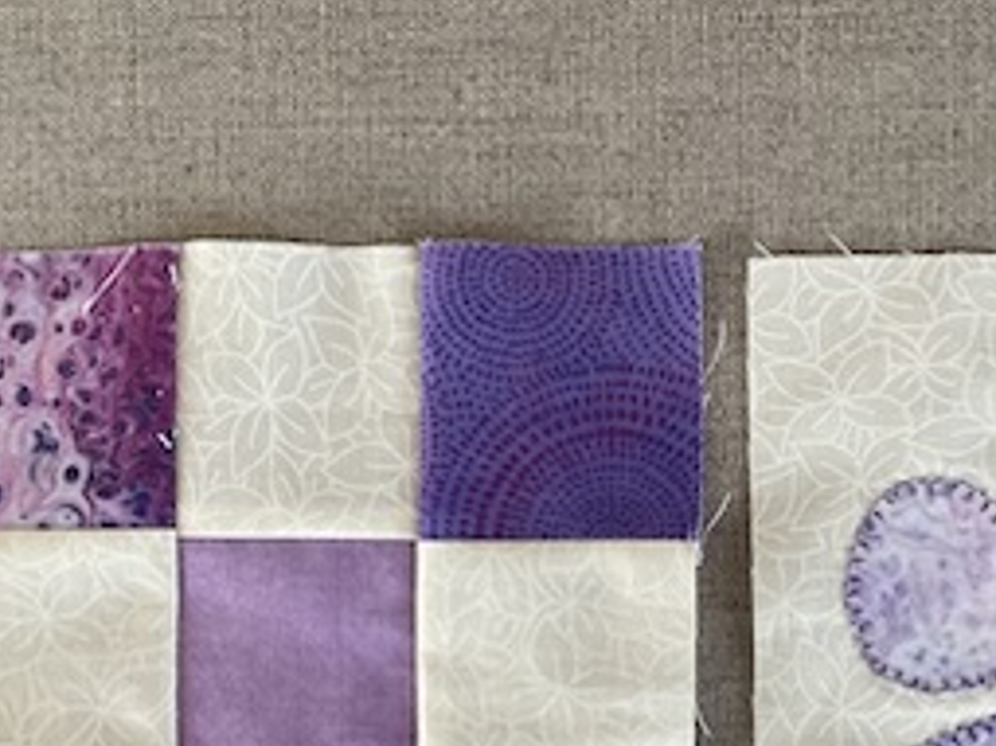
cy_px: 658
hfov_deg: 36.7
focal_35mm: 51
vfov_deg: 27.6
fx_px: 1467
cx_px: 734
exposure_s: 1/121
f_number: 1.6
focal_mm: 4.2
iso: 125
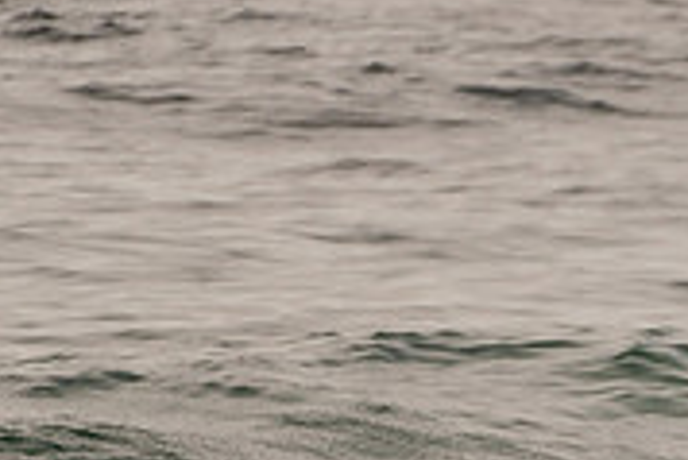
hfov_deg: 1.0
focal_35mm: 1998
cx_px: 1059
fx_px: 38214
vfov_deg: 0.7
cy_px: 602
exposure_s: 1/2000
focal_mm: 500
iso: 125
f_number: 5.6
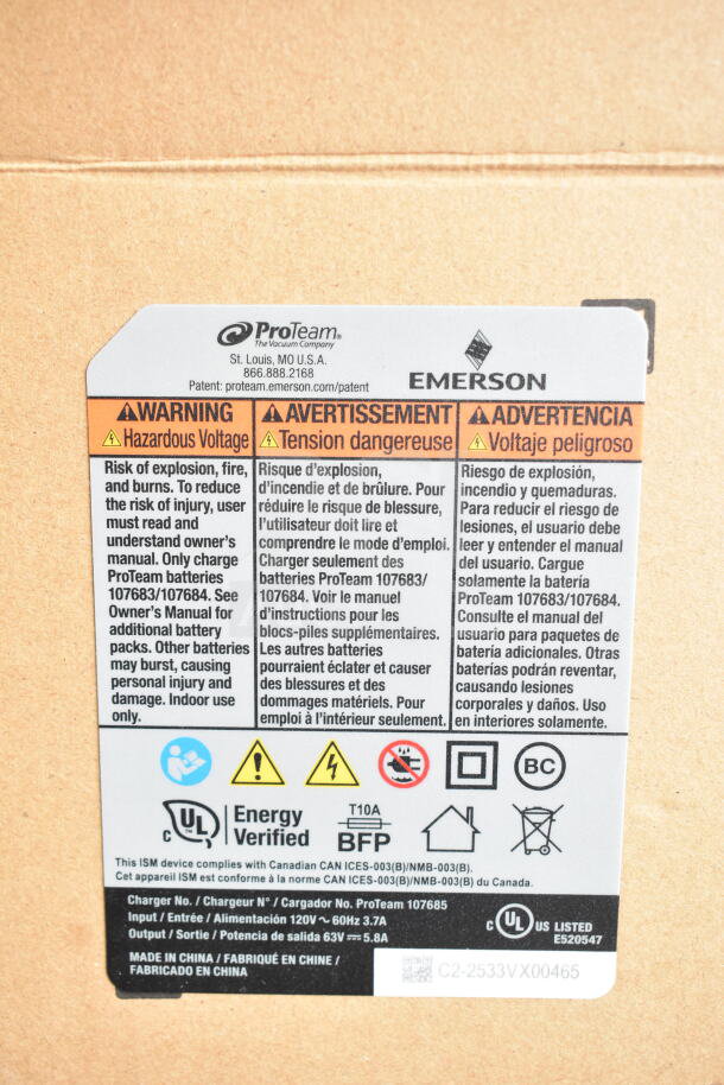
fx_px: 1311
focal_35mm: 44
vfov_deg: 44.9
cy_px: 542
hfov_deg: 30.9
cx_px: 362
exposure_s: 1/125
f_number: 5.6
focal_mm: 29
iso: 1600
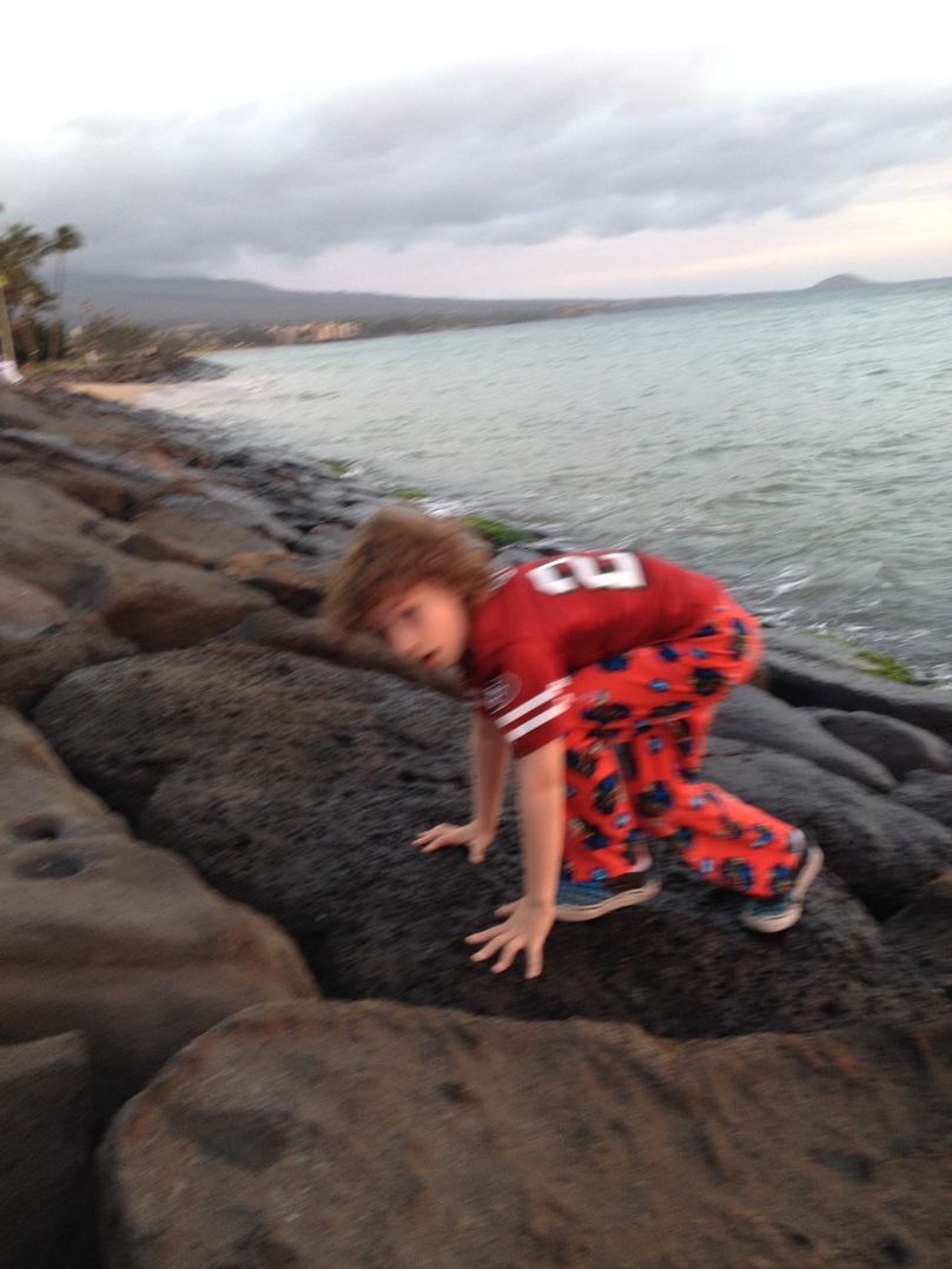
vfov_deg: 52.6
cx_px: 476
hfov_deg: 40.7
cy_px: 634
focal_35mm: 35
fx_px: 1283
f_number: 2.4
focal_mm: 4.28
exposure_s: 1/20
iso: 64
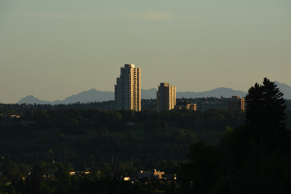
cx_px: 146
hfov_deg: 5.5
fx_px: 3032
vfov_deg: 3.7
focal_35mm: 375
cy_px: 97
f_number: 16
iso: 200
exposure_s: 1/100
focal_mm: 250
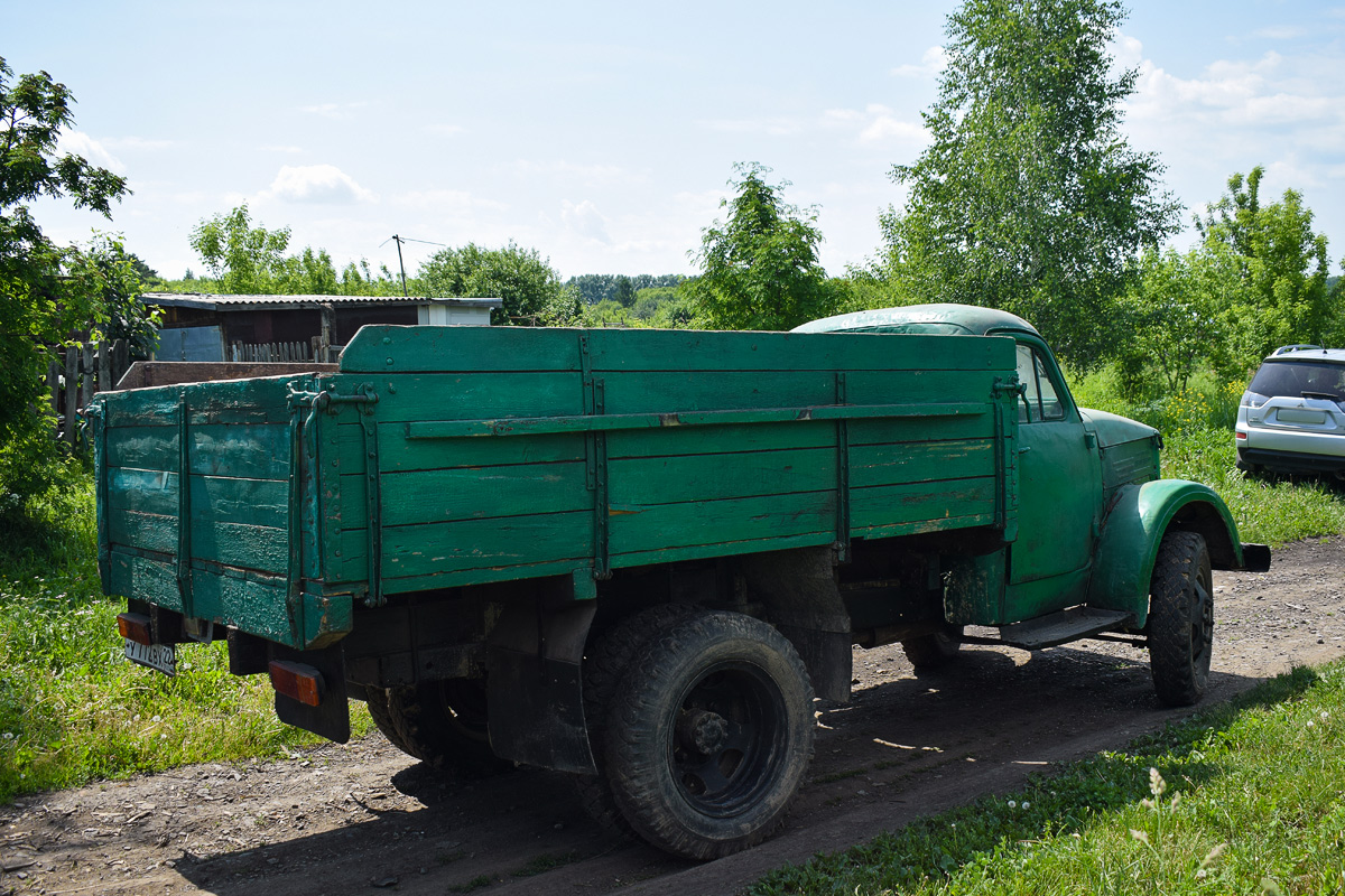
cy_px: 448
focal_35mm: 34
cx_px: 672
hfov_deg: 55.1
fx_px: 1289
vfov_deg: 38.4
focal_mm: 23
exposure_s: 1/800
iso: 200
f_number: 5.6
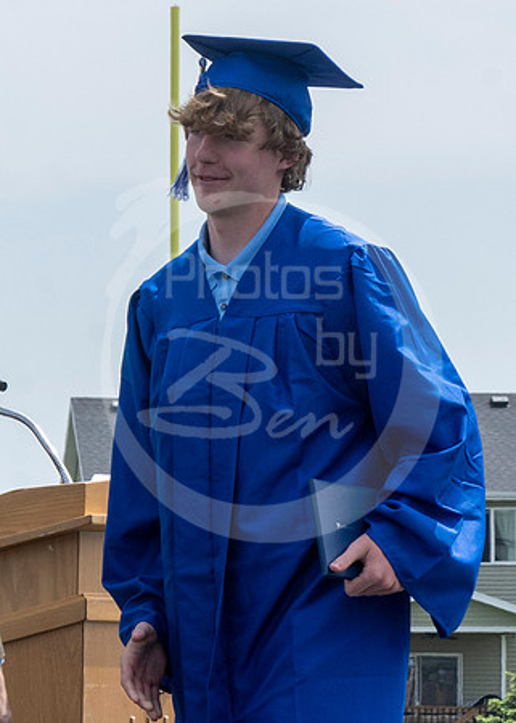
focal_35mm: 322
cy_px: 258
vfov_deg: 6.3
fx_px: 6613
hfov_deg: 4.5
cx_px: -133
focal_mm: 70
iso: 200
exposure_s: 1/250
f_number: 13
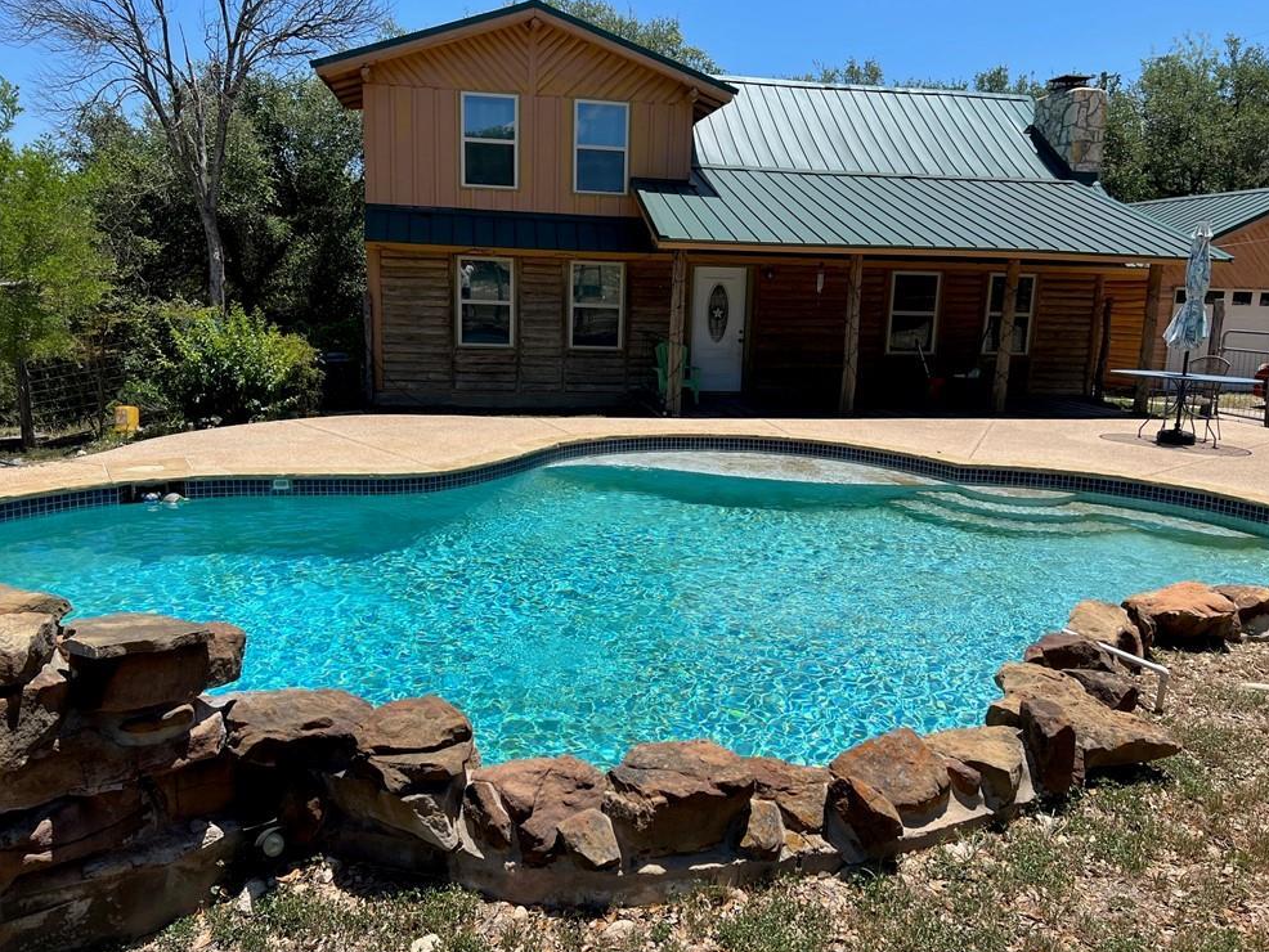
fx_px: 990
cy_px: 471
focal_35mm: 27
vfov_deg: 51.4
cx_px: 637
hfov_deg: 65.3
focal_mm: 5.7
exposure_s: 1/4444
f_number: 1.5
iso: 50
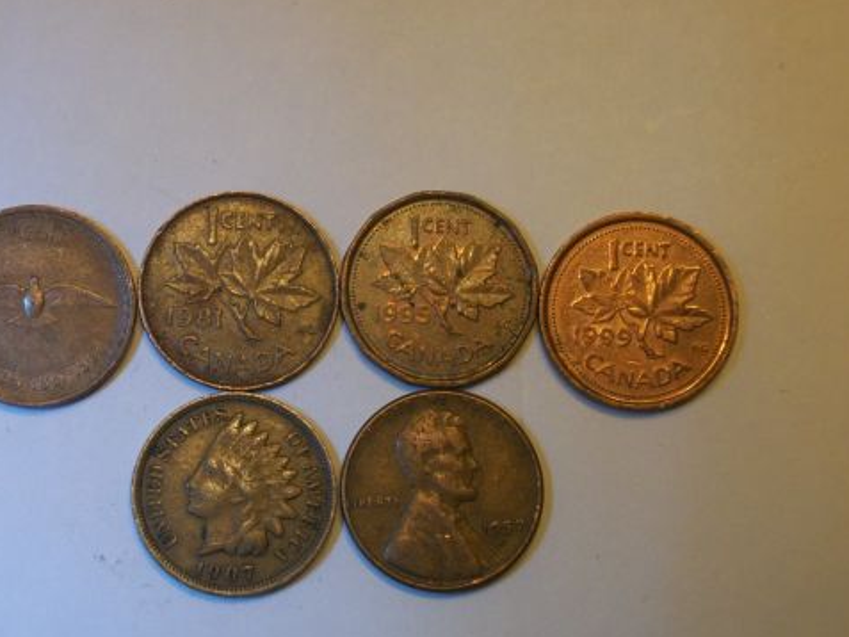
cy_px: 363
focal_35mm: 78
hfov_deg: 25.0
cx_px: 324
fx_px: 1914
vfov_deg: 18.9
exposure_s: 1/80
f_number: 4.1
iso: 154
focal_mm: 11
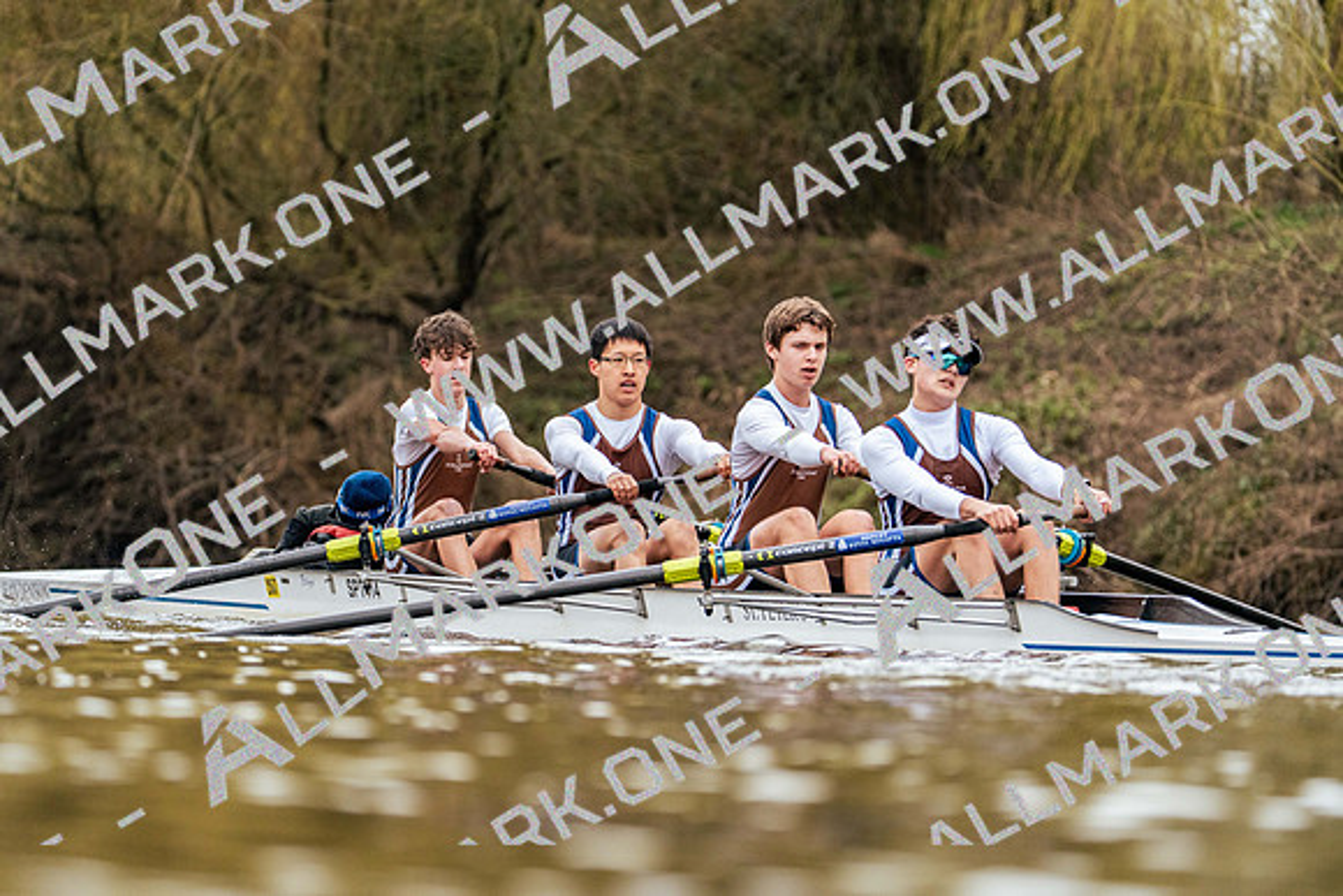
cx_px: 672
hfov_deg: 5.7
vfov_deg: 3.8
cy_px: 448
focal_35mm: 362
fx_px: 13507
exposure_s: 1/2000
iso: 2500
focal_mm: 362
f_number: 6.3
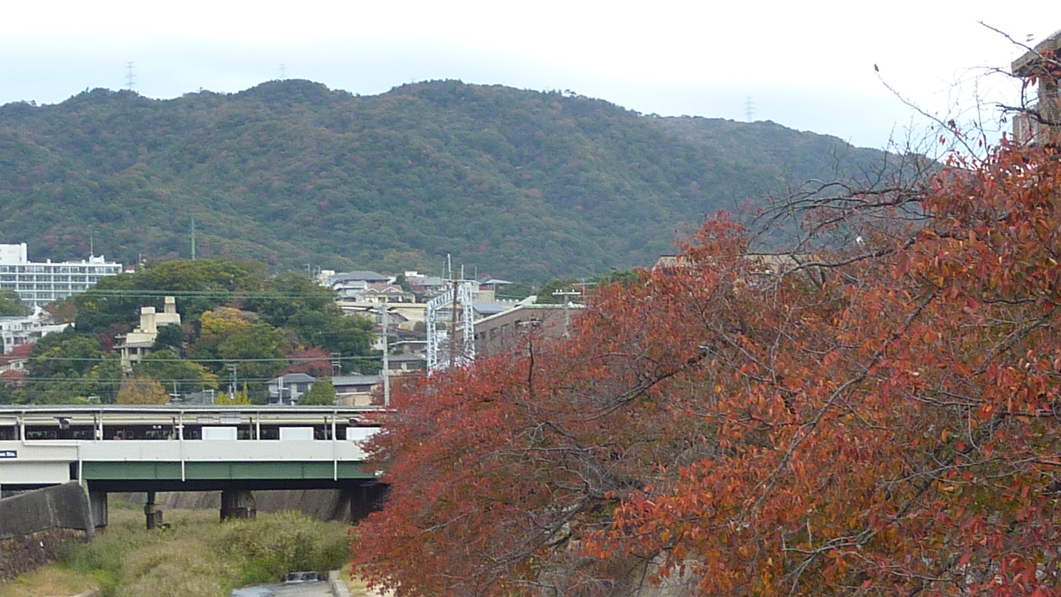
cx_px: 645
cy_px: 473
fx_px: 2588
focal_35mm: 92
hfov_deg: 23.1
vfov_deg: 13.1
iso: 100
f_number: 3.5
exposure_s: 1/100
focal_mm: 5.7
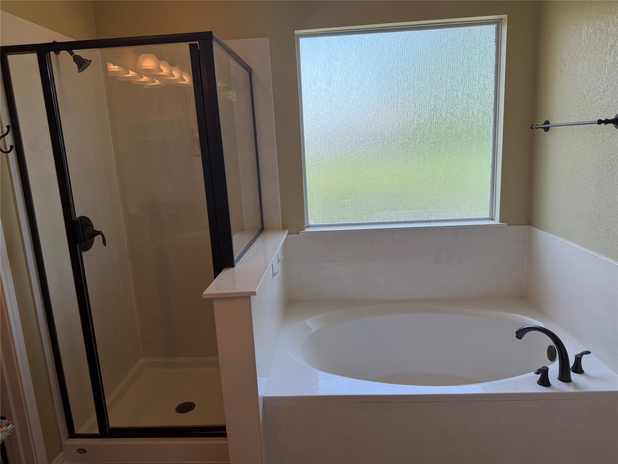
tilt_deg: -12.5
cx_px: 309
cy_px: 232
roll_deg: +3.0
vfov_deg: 56.8
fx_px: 428
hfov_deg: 71.6
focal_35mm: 24
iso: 80
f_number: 1.78
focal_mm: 6.76
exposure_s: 1/416
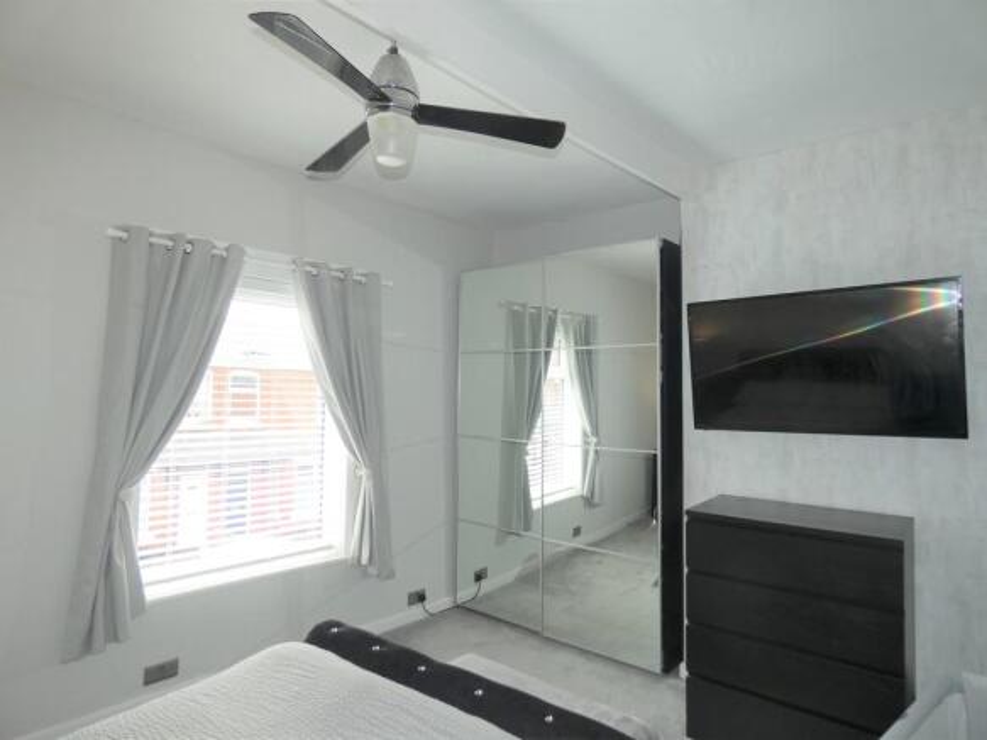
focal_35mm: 20
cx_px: 494
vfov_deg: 66.0
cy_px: 370
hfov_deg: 81.8
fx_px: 570
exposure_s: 1/125
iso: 80
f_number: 2.8
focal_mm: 3.6
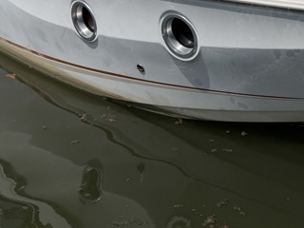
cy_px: -52
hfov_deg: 25.7
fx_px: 632
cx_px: 305
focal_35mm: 72
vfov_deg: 19.2
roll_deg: -1.3
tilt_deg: -8.4
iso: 80
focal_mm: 6.76
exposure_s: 1/14286
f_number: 1.78
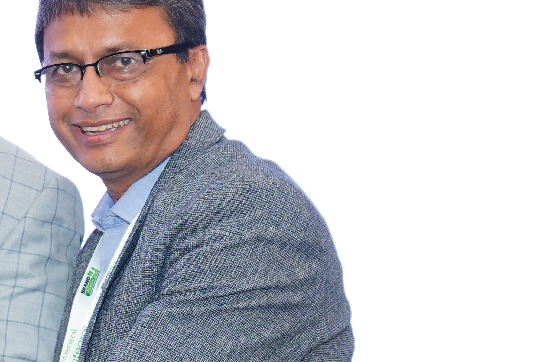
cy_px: 283
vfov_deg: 8.2
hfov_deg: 11.8
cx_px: -230
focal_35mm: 167
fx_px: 2519
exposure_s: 1/100
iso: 1600
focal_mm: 50
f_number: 5
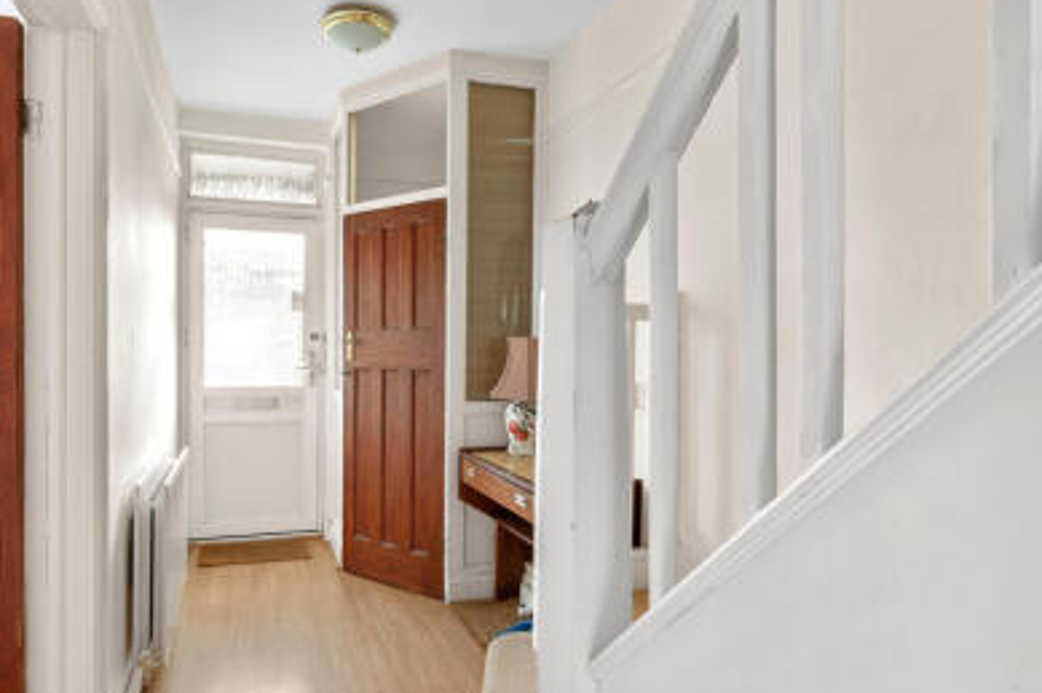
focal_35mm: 22
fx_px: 636
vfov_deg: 57.2
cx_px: 437
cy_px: 344
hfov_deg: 78.0
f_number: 16
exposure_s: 2.5
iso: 200
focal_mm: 18
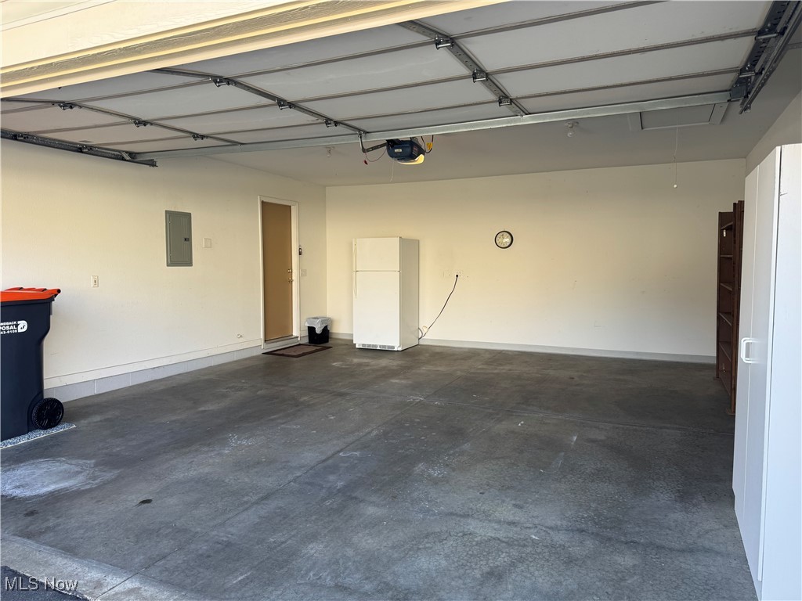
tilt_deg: -3.9
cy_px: 300
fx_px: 556
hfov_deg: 71.6
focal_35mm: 24
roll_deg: -0.2
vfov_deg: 56.8
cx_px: 401
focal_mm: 6.76
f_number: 1.78
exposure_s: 1/147
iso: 64
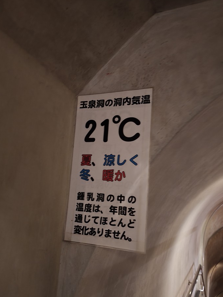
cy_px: 164
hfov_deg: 53.0
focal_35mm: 26
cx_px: 118
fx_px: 223
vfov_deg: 67.1
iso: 3200
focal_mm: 6.07
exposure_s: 1/20
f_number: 1.7
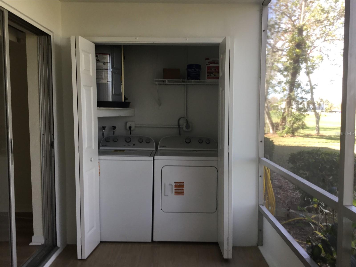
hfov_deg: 58.4
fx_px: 319
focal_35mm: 31
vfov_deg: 45.4
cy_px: 134
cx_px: 178
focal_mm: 3.3
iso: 25
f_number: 2.4
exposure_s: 1/60
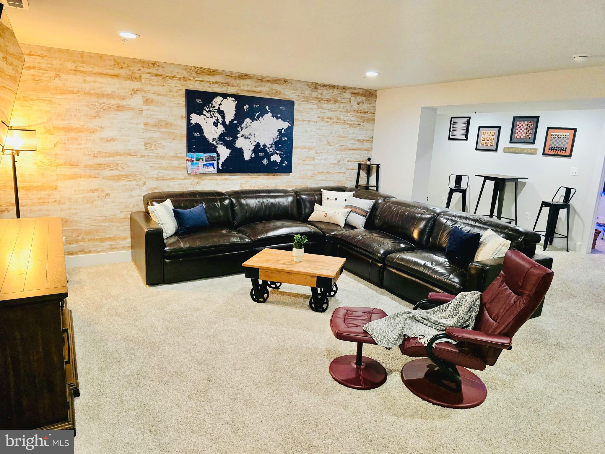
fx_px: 402
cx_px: 302
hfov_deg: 73.9
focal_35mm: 23
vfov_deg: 58.9
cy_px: 227
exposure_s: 1/120
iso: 640
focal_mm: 6.3
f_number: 1.7
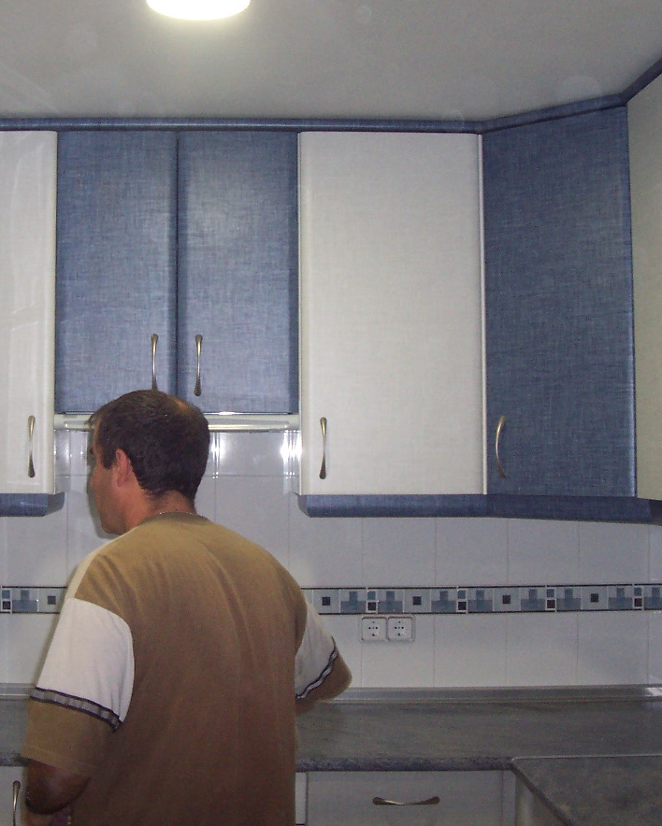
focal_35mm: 49
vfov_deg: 38.0
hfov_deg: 30.7
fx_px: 1199
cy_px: 408
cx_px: 228
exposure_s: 1/60
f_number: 2.8
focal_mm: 5.6
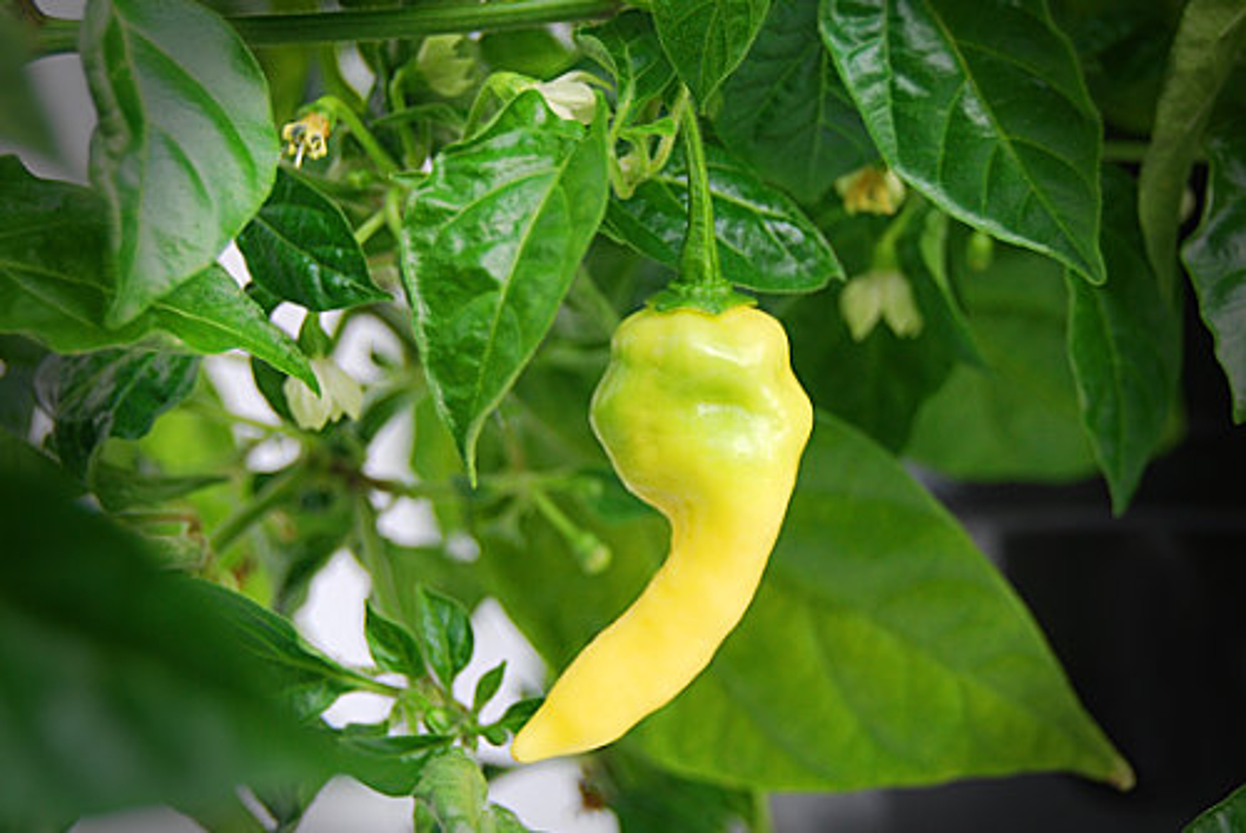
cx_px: 623
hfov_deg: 31.9
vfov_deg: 21.6
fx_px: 2182
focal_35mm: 63
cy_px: 416
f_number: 5.3
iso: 200
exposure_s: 1/100
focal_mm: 42
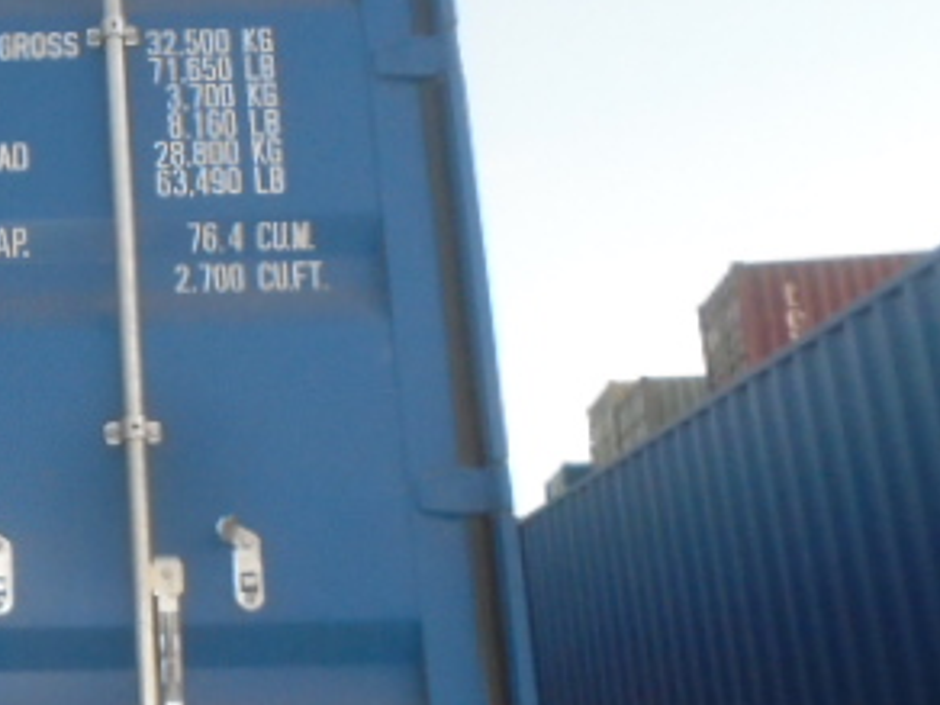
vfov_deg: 25.7
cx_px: -71
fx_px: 1548
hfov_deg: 30.5
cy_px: 373
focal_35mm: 57
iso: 400
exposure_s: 1/30
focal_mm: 4.6
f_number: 3.2
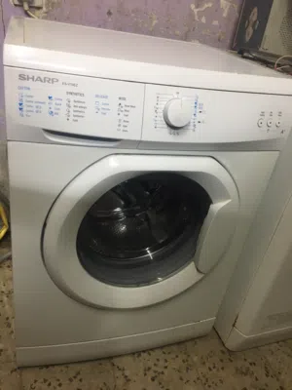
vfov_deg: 61.7
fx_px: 326
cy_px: 195
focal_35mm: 29
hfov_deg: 48.2
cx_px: 146
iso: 200
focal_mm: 4.15
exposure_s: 1/20
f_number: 2.2
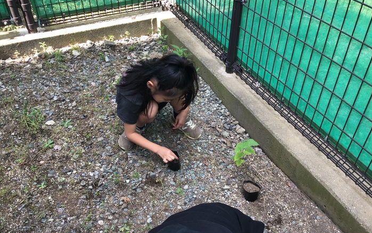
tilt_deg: -44.6
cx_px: 186
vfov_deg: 38.3
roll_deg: +0.0
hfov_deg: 58.1
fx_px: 335
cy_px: 124
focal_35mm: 33
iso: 25
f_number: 2.4
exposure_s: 1/120
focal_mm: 3.3
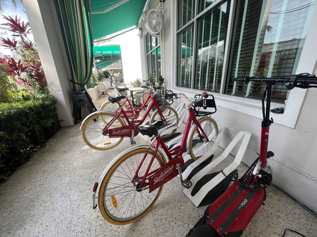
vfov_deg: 89.9
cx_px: 158
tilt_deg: -18.3
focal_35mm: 13
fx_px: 119
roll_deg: +2.0
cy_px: 118
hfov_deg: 106.2
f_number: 1.8
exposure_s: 1/236
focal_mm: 1.57
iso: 32
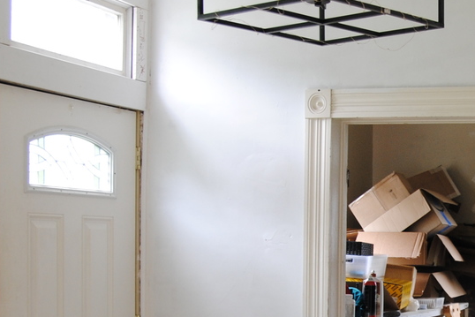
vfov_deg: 9.5
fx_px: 1900
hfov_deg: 14.0
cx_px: 498
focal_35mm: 144
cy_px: 323
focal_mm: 32
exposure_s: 1/60
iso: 200
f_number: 4
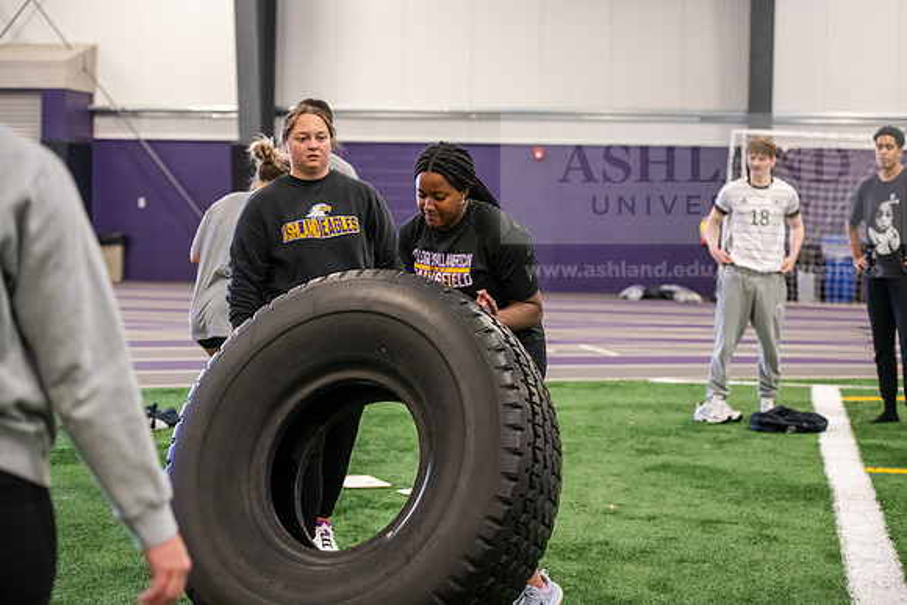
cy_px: 302
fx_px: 1764
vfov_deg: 19.5
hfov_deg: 28.8
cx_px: 454
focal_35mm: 70
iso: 2500
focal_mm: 70
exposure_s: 1/200
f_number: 3.2
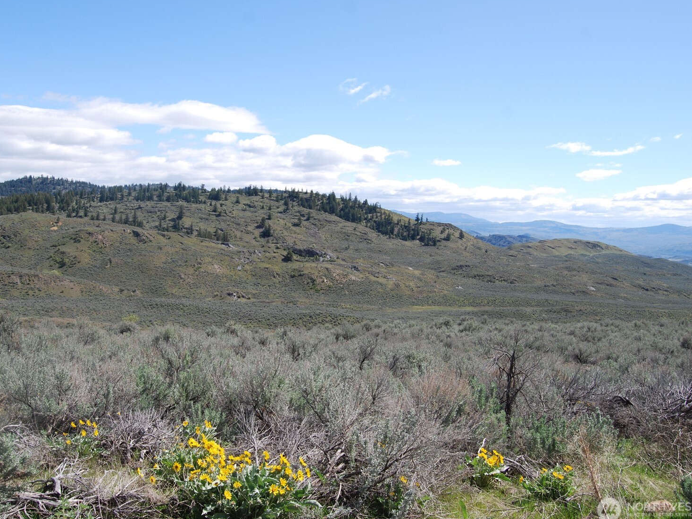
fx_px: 600
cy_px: 260
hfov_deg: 59.9
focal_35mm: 30
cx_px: 313
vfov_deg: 46.8
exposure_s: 1/250
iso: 100
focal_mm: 18
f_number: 8
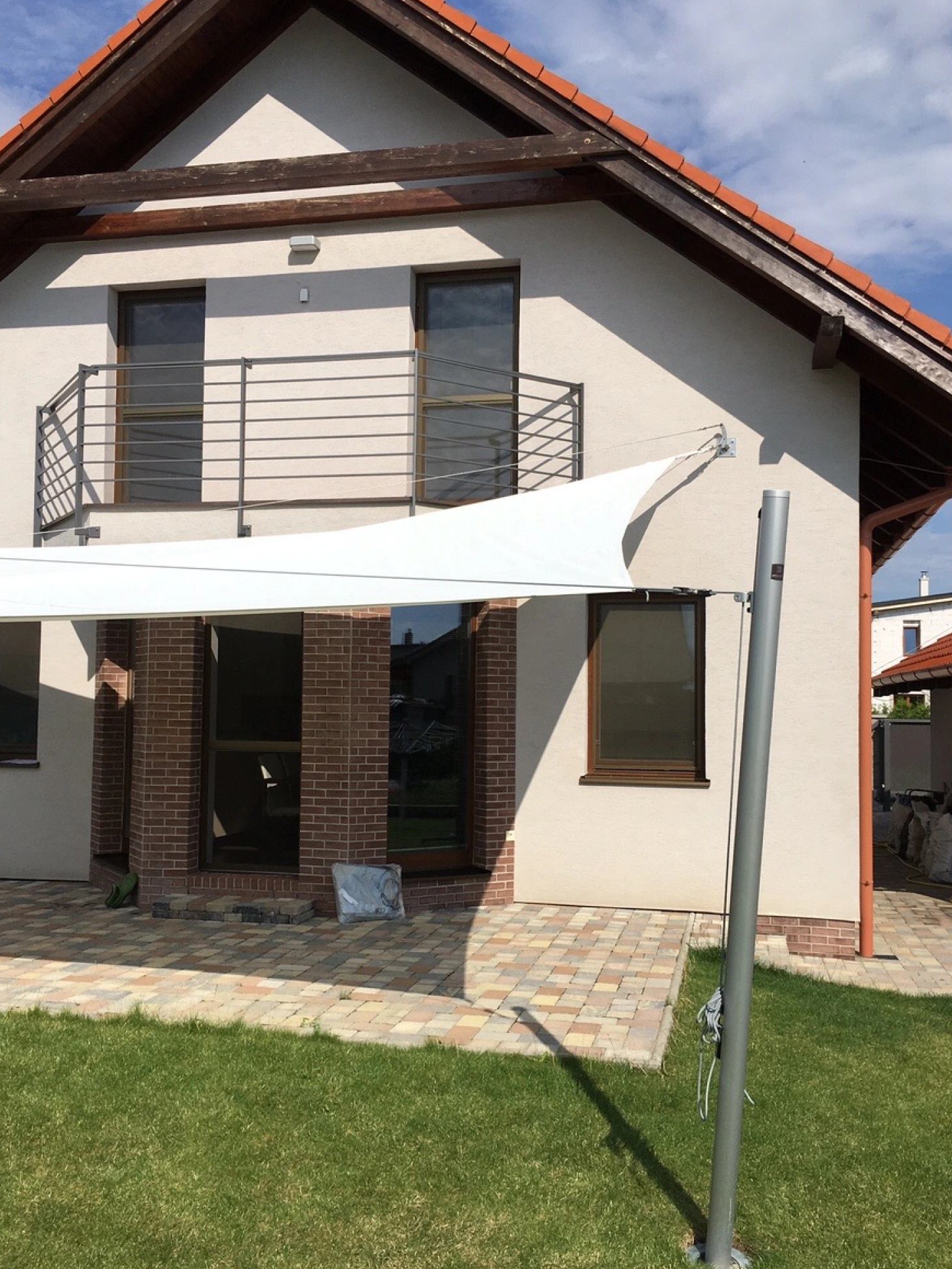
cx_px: 471
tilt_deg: +2.9
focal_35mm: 32
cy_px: 675
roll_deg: -1.3
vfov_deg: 56.8
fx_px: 1173
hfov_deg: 44.2
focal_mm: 4.15
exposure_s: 1/2653
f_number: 2.2
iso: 25
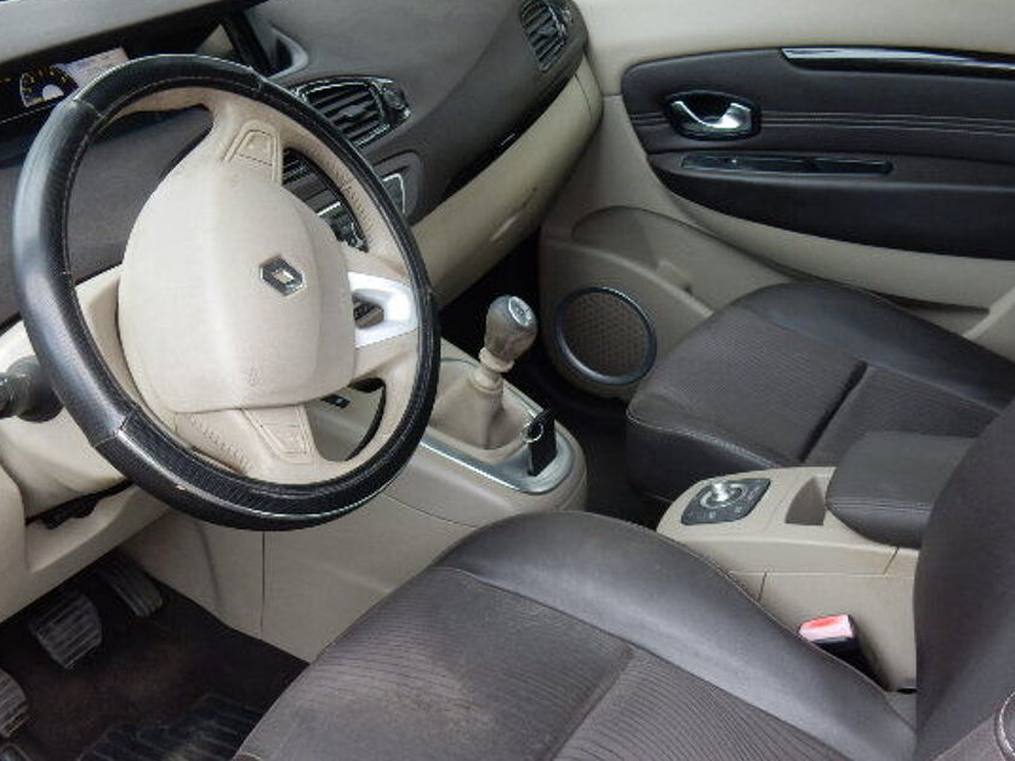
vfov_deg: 33.6
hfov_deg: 43.8
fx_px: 1261
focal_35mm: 43
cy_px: 382
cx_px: 460
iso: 125
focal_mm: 6.4
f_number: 4
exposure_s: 1/30
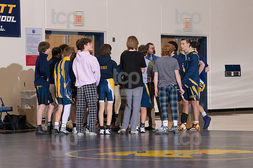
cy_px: 84
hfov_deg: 11.8
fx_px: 1222
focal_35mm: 174
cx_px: 126
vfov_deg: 7.9
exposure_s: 1/250
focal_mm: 116
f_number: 5.6
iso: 2000
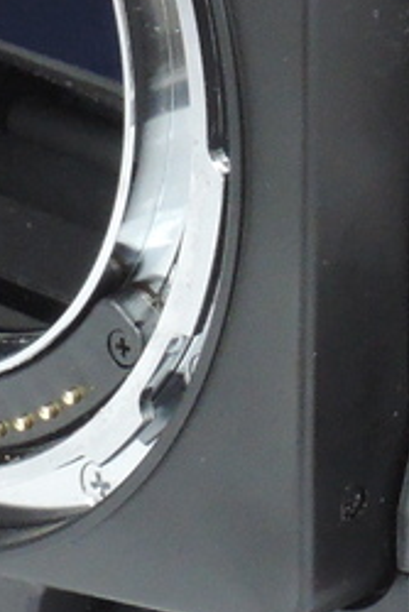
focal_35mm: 299
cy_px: -230
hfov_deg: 4.6
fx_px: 5088
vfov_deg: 6.8
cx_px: 399
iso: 800
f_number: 6.5
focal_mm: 12.8
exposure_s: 1/13
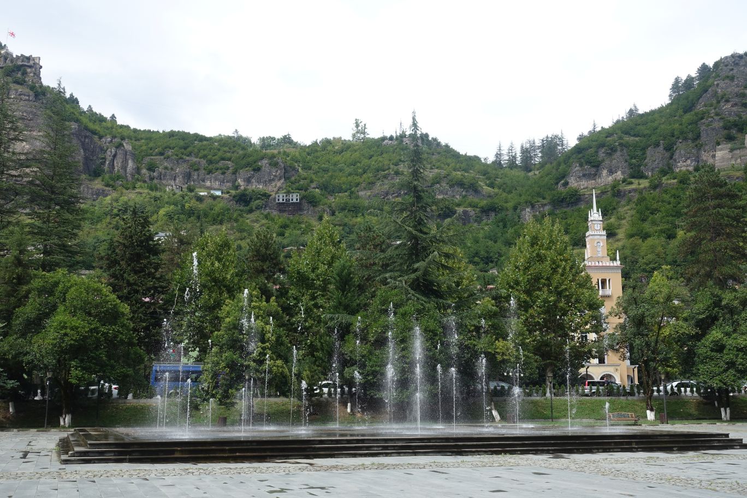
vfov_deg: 35.1
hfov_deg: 50.7
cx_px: 374
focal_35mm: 38
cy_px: 249
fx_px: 788
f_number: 5.6
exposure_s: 1/320
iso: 125
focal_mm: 13.92
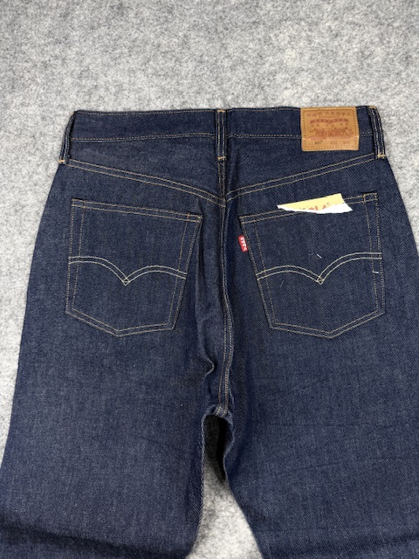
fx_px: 387
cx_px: 210
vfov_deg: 71.6
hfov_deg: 56.8
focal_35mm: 24
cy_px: 280
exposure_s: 1/100
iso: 80
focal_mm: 6.76
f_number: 1.78
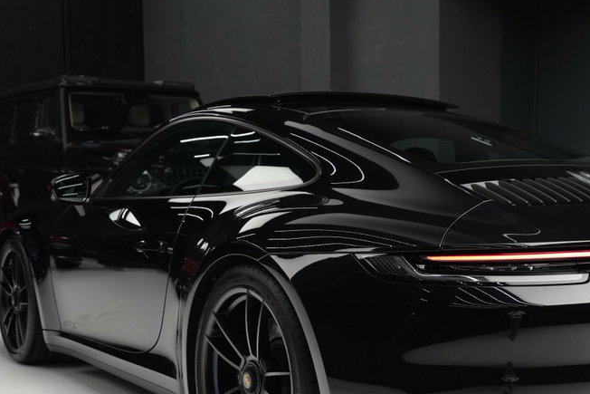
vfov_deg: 24.5
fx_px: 902
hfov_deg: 36.0
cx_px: 376
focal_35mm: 55
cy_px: 261
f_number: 4
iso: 1600
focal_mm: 35
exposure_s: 1/60
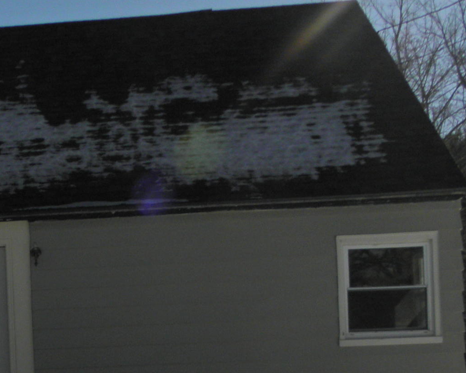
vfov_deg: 18.0
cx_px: -149
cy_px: 475
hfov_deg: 21.4
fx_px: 1103
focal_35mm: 80
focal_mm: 5
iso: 100
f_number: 7
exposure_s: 1/640
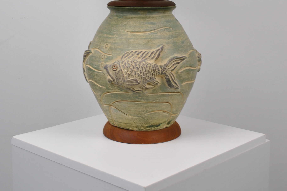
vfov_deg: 21.5
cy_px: 29
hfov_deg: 32.4
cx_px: 143
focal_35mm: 62
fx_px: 494
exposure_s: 1/40
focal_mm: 26
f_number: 5
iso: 200
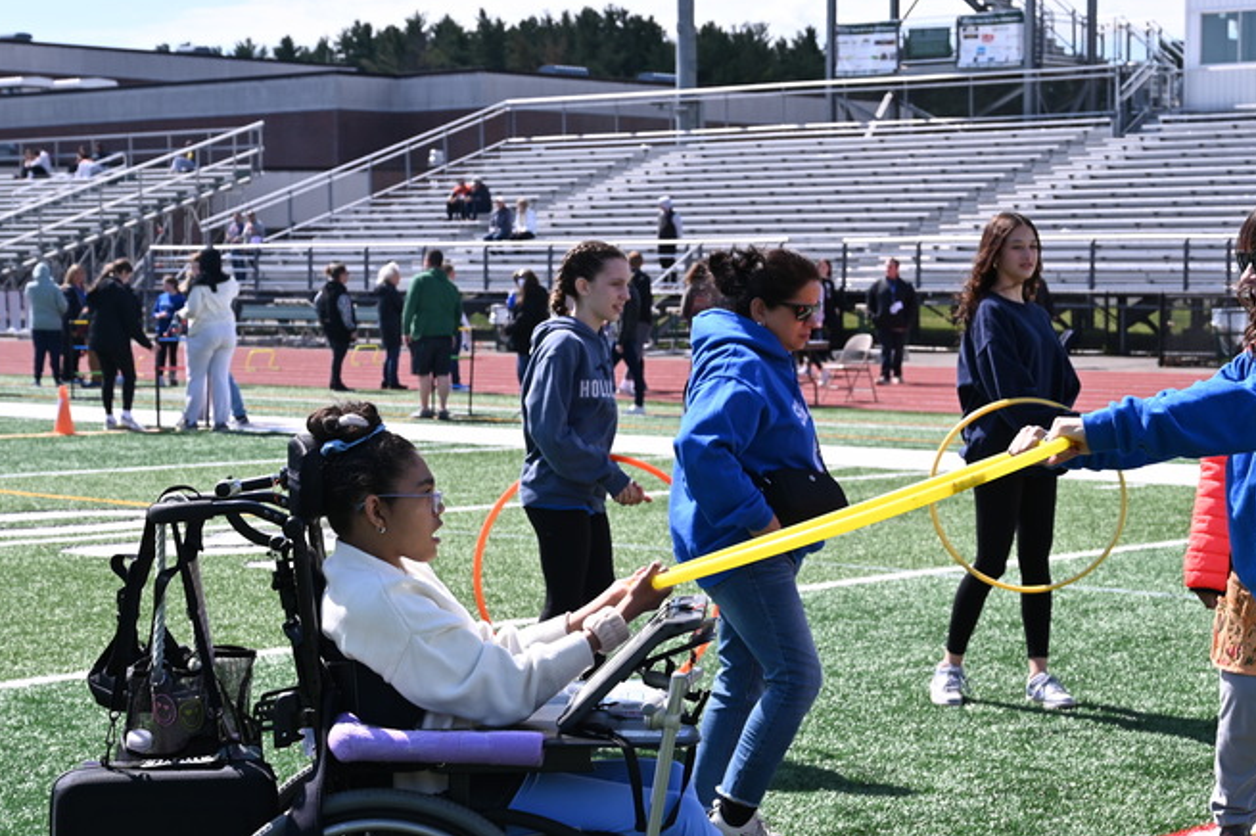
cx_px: 838
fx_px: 2615
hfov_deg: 26.8
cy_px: 519
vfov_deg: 18.1
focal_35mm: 75
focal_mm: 48
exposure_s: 1/320
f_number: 6.3
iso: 100
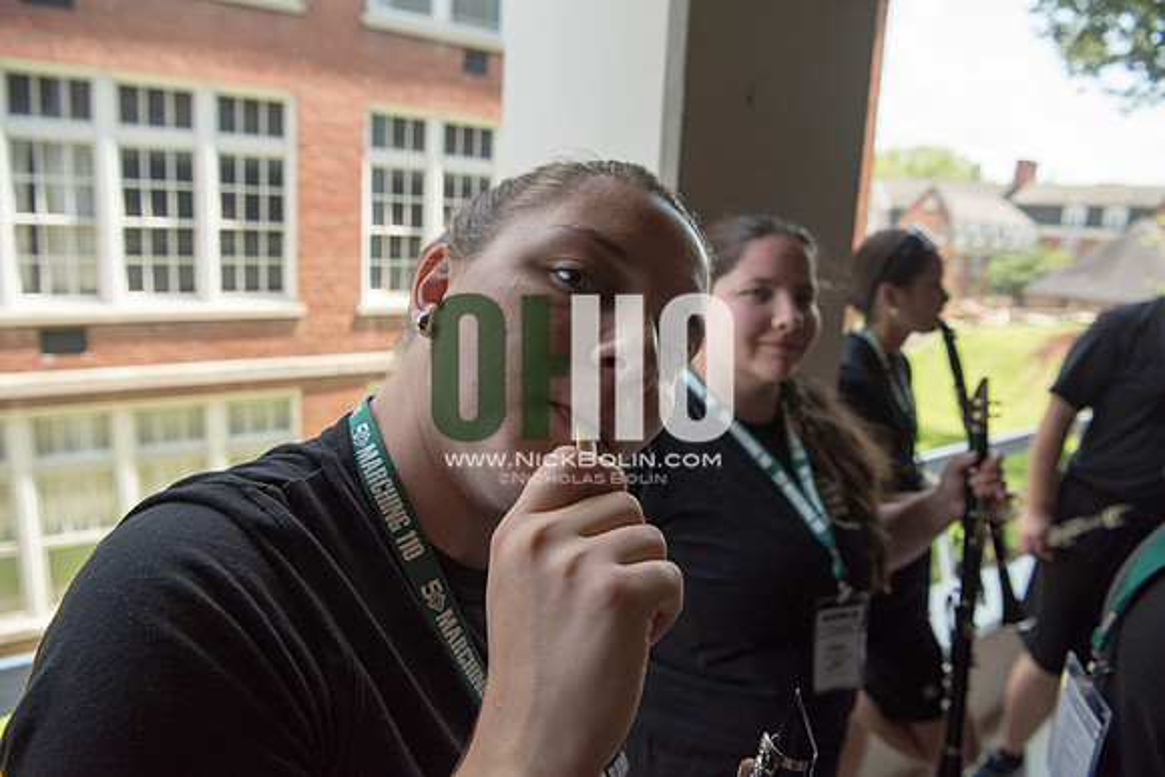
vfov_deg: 53.2
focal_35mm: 24
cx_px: 582
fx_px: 777
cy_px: 388
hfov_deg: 73.7
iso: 640
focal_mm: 24
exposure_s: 1/1000
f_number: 5
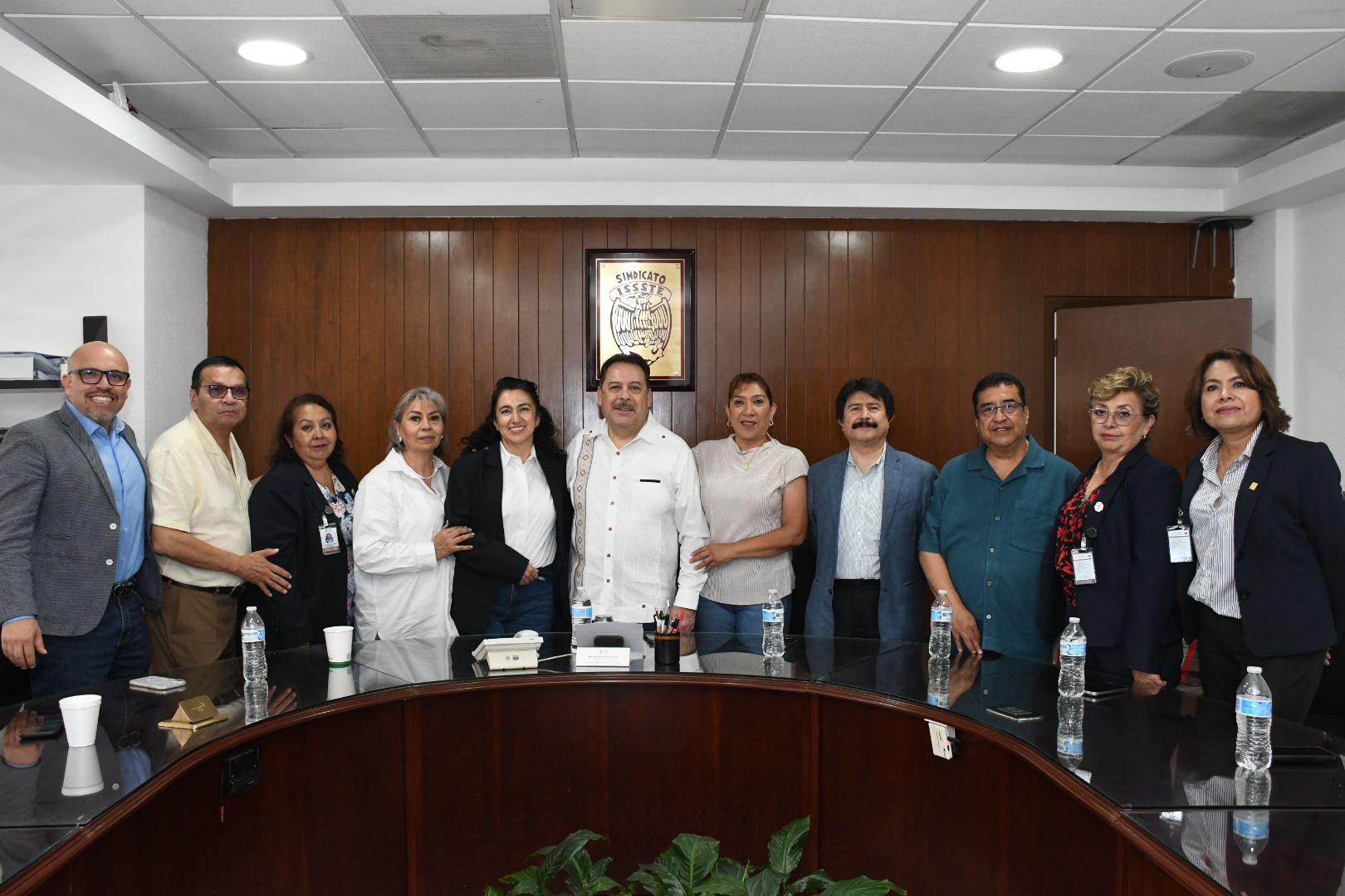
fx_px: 1121
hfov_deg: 61.9
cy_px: 448
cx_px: 672
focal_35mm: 30
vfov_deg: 43.6
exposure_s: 1/125
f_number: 6.3
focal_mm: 20
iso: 2000
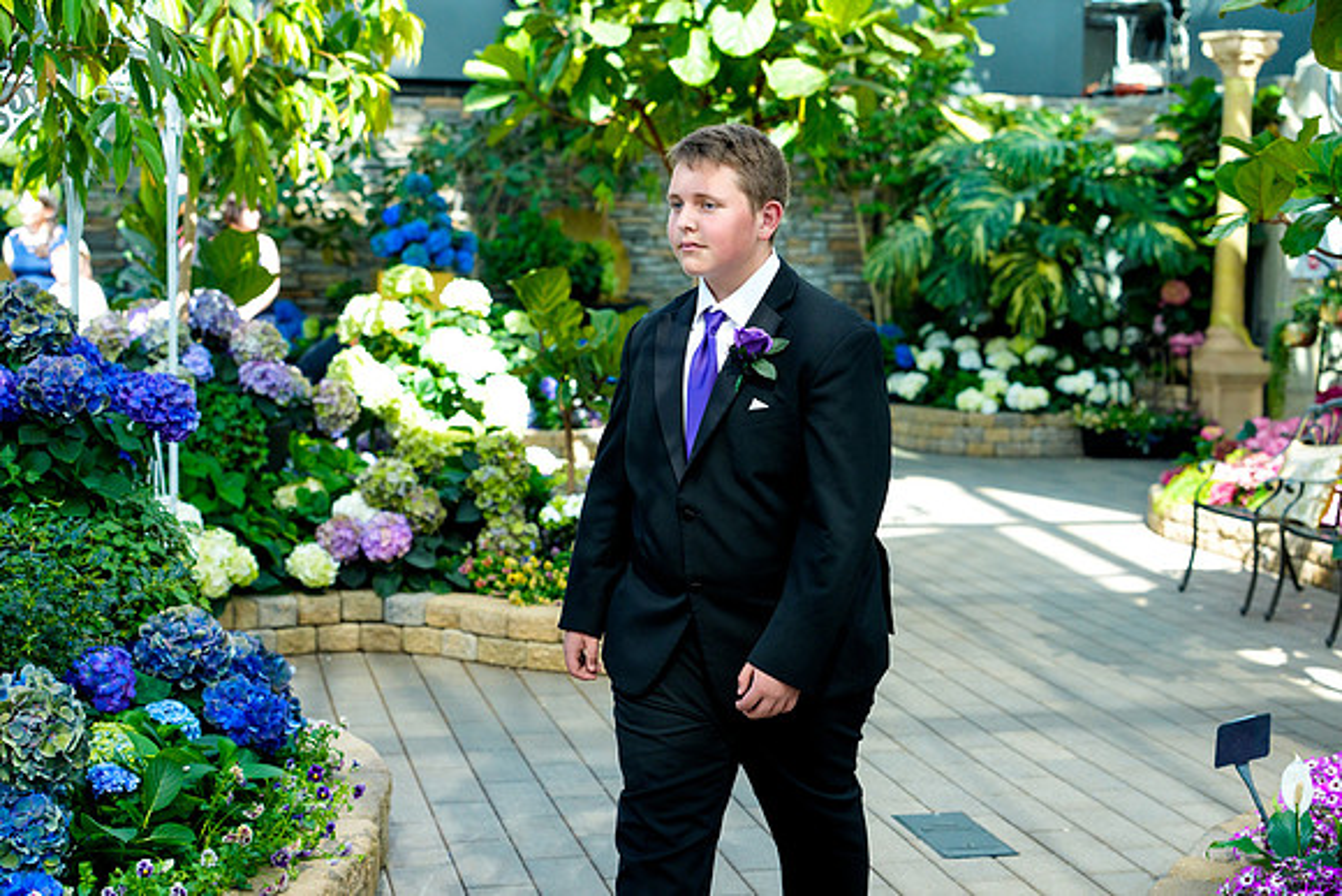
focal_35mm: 50
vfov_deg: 27.0
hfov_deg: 39.6
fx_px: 1864
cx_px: 671
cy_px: 448
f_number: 3.2
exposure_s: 1/2500
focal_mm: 50
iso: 640
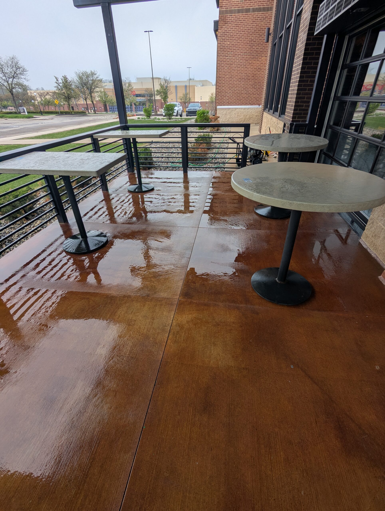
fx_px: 237
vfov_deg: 94.4
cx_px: 192
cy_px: 256
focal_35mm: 16
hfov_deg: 78.3
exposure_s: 1/560
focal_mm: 2.35
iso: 48
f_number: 2.2
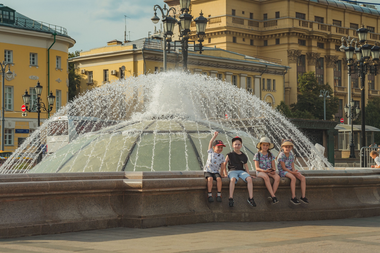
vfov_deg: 17.3
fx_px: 832
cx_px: 194
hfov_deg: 25.7
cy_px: 130
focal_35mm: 79
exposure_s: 1/1000
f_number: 4.5
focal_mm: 65
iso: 200
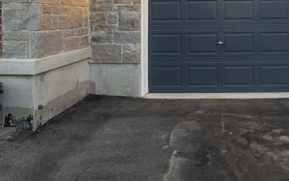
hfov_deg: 53.6
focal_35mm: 34
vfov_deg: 35.4
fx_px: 268
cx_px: 223
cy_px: 23
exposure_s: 1/25
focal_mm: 12
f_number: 7.1
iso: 1000
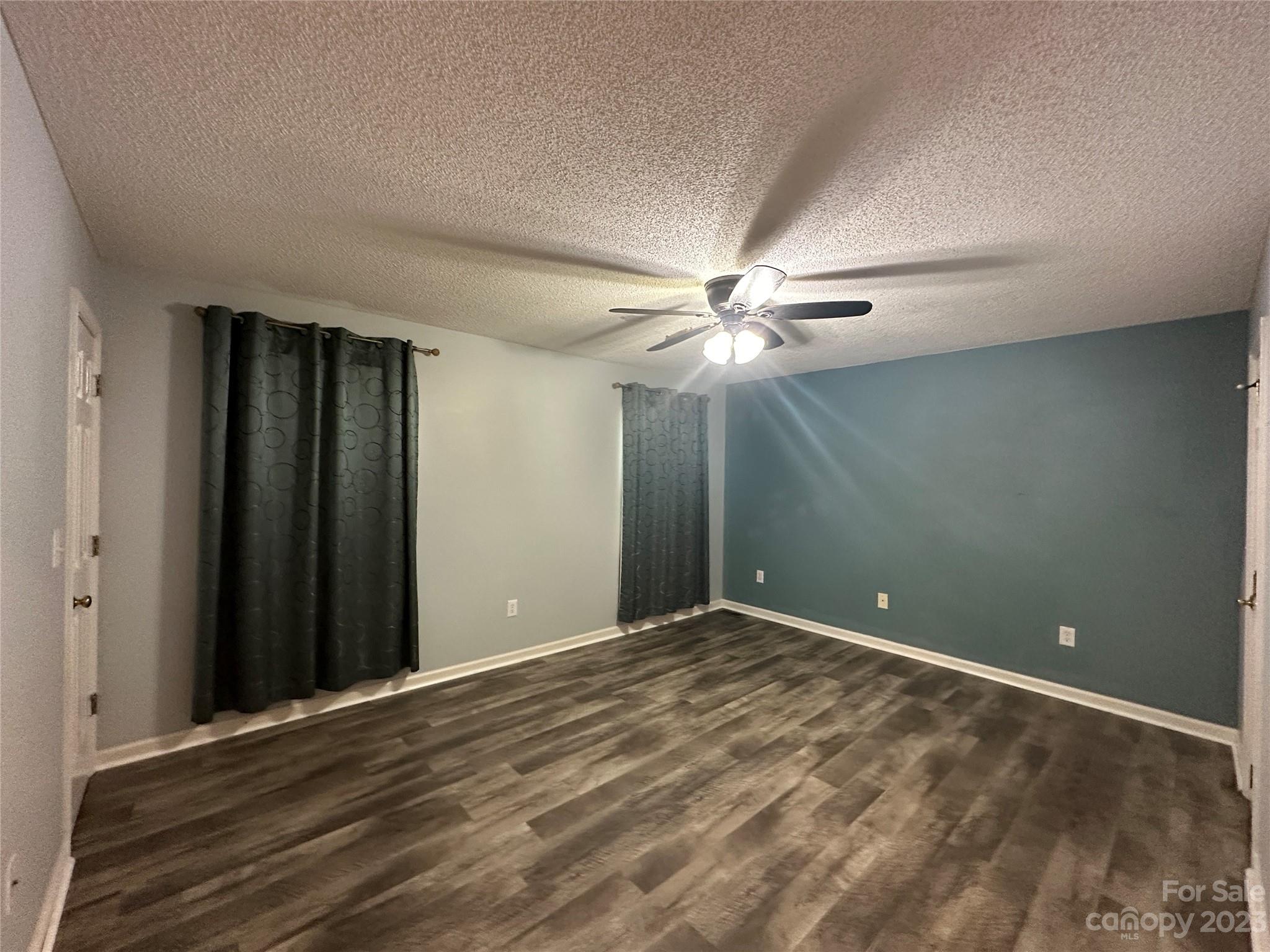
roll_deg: -1.5
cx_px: 635
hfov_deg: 102.1
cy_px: 476
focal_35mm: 14
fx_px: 514
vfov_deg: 85.7
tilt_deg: -0.8
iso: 500
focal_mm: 2.22
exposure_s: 1/60
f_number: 2.2
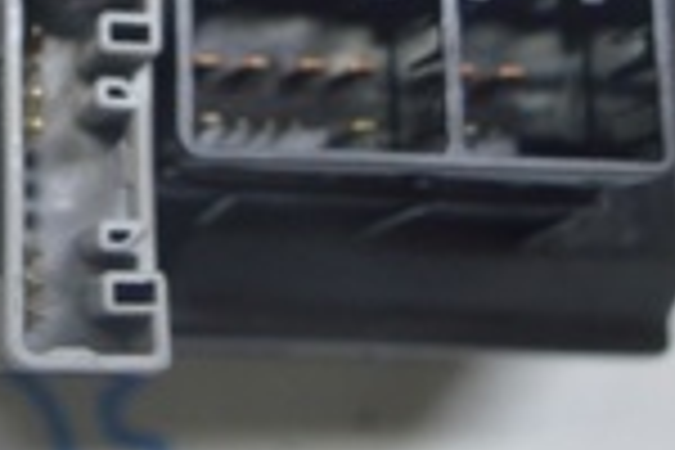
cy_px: -367
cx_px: -333
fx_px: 2400
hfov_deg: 14.9
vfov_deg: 10.1
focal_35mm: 128
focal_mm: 20
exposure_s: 1/40
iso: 400
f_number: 3.5
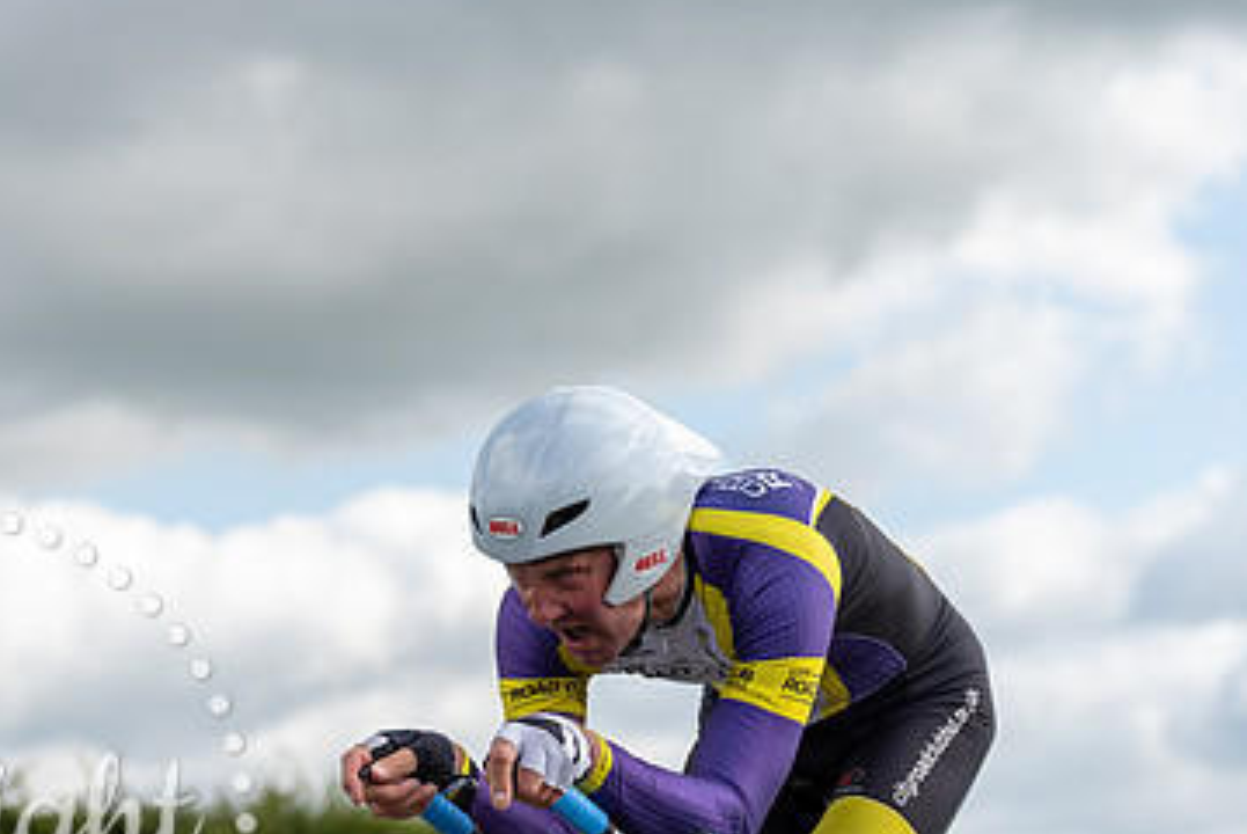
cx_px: 469
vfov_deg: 10.9
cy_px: 652
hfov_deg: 16.2
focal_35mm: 126
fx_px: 4368
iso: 100
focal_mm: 78
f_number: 3.5
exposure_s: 1/1000
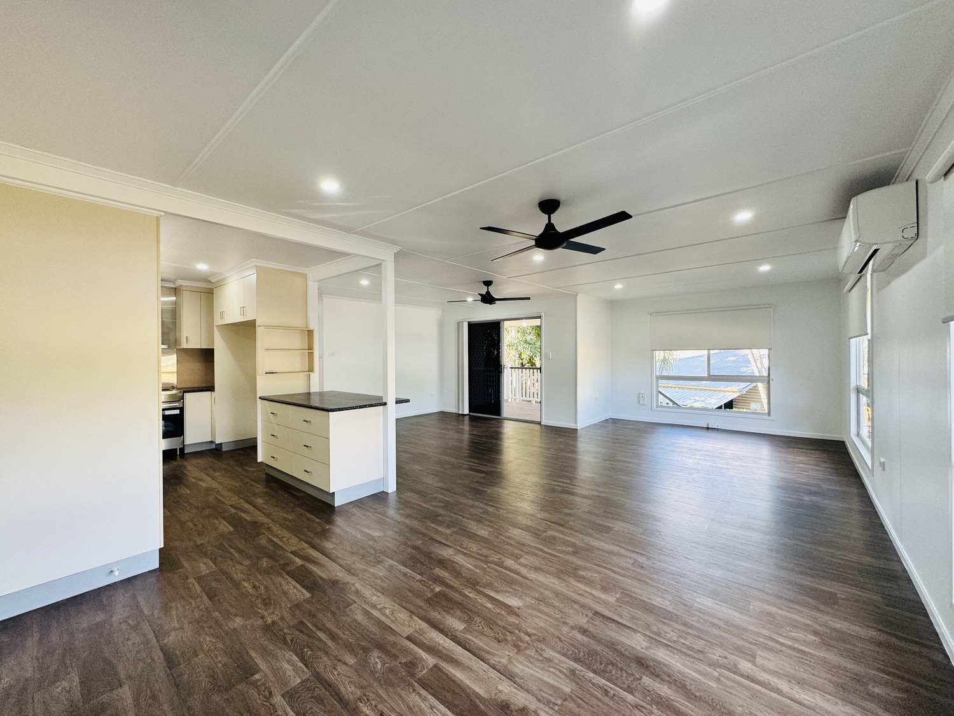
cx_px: 477
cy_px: 358
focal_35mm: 14
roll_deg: -0.2
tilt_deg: +1.1
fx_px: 386
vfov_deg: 85.7
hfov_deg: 102.1
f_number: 2.2
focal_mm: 2.22
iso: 125
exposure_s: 1/100
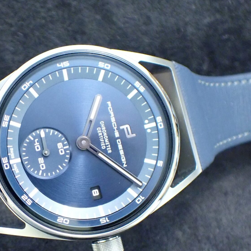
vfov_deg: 28.1
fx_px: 500
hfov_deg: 27.8
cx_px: 67
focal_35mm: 61
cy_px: 143
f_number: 2.3
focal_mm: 5.4
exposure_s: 1/50
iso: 800
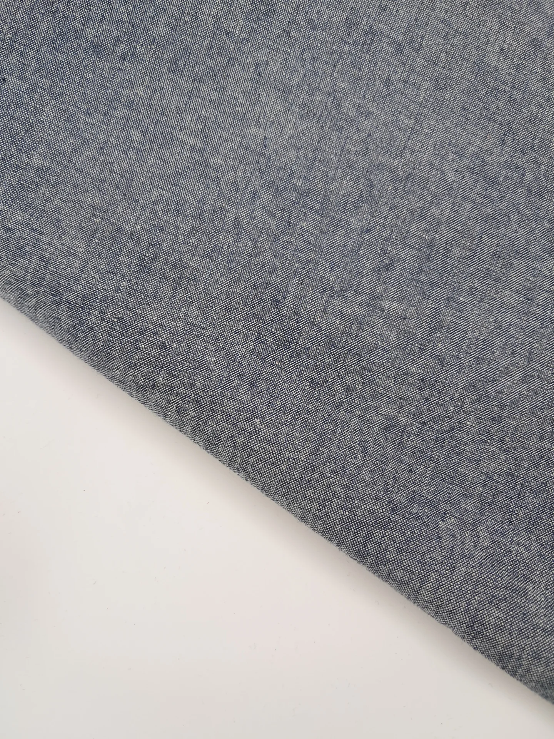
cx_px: 277
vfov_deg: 65.3
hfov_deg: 51.4
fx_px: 576
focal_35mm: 27
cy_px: 370
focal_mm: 4
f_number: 1.8
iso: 50
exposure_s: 1/50
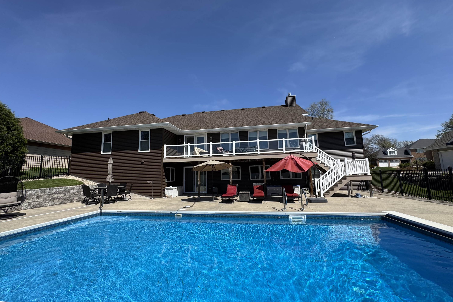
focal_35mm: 15
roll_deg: +2.0
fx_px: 189
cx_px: 225
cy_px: 150
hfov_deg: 100.4
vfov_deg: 77.3
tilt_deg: +10.2
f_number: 2.2
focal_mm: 2.22
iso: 50
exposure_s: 1/1927
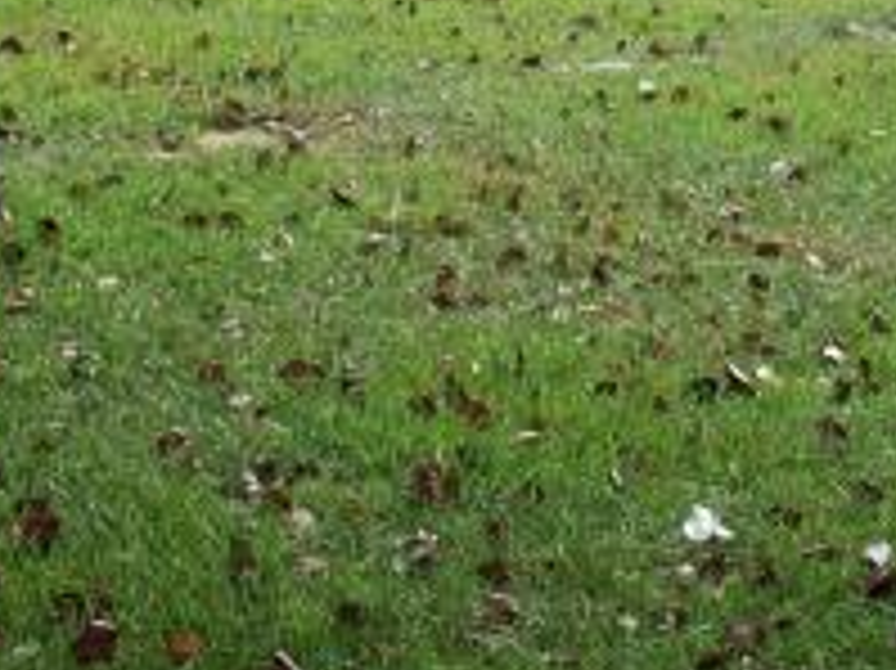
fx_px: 3078
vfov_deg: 11.8
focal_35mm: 119
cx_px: 581
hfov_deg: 16.5
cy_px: -360
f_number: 2.8
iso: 80
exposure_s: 1/322
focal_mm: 6.2
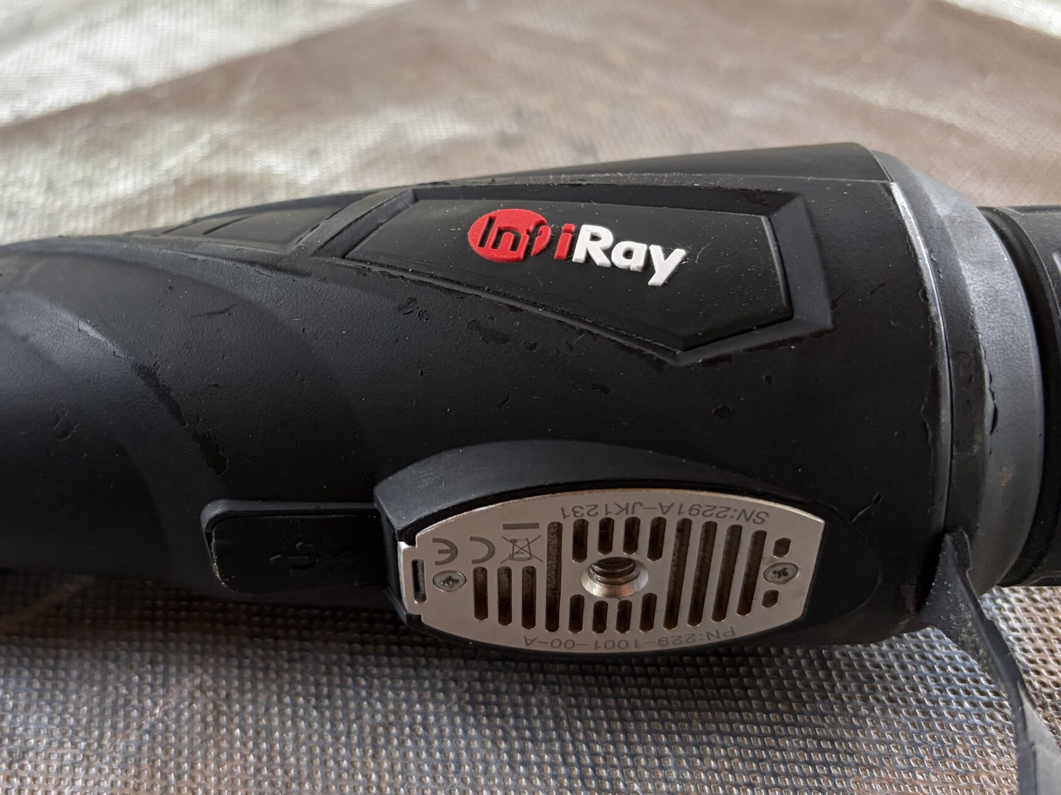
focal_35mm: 39
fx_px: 1195
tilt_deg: -40.9
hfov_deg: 47.2
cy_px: 294
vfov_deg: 36.6
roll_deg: +3.5
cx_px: 365
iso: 125
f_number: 1.6
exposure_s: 1/115
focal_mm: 5.96
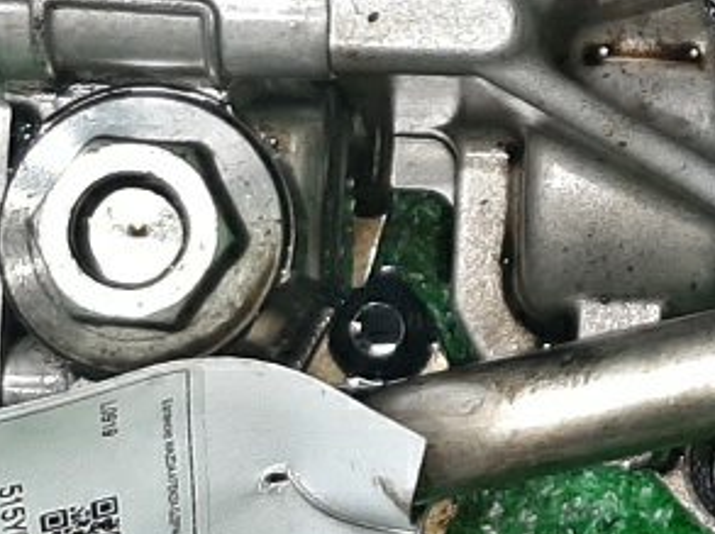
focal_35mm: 128
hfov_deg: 15.0
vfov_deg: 11.5
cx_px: 798
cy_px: 88
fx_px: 2641
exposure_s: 1/50
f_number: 1.7
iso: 118
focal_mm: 3.93
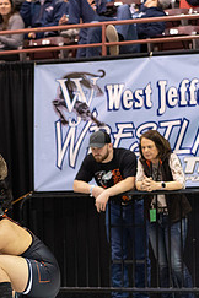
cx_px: -2
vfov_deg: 10.1
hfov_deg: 6.7
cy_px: 201
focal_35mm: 203
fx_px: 1683
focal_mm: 85
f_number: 1.8
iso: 2500
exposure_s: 1/500
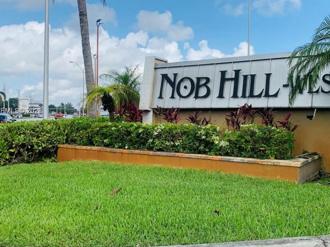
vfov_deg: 38.6
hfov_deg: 50.0
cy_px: 111
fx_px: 353
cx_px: 185
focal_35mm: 37
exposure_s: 1/1916
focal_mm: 4.25
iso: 25
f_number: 1.8
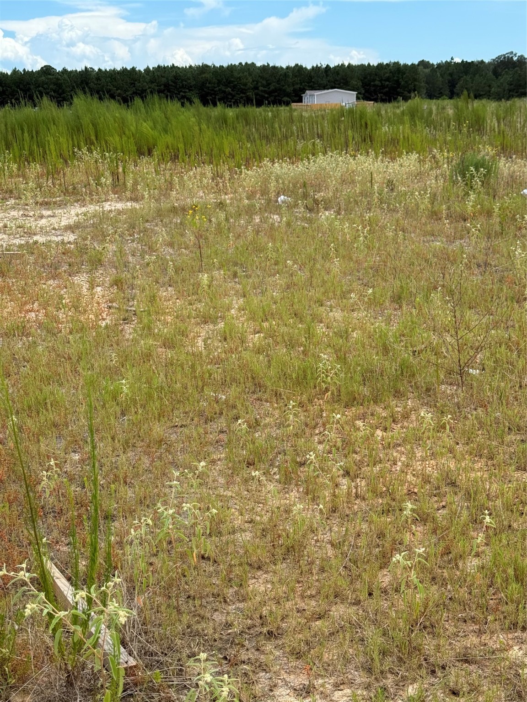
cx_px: 264
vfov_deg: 39.7
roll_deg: +0.7
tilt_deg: -13.6
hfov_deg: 30.3
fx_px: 974
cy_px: 351
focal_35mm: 48
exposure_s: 1/2865
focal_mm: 6.76
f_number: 1.78
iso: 100
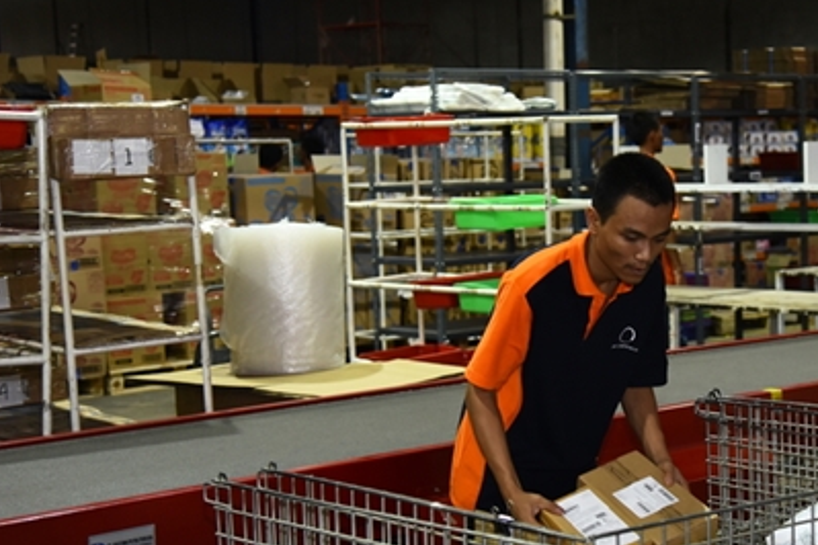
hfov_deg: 25.9
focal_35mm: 77
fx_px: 1749
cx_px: 650
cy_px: 312
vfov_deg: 17.7
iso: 2000
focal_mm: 48
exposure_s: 1/125
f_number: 4
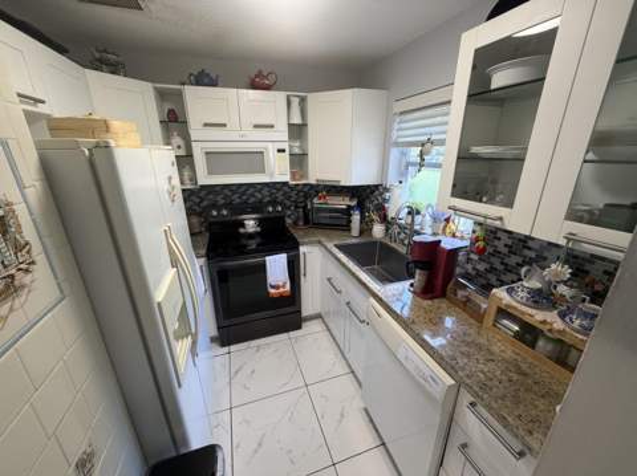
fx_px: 257
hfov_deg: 102.1
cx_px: 318
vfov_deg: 85.6
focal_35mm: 14
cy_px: 238
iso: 200
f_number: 2.2
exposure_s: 1/60
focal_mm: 2.22
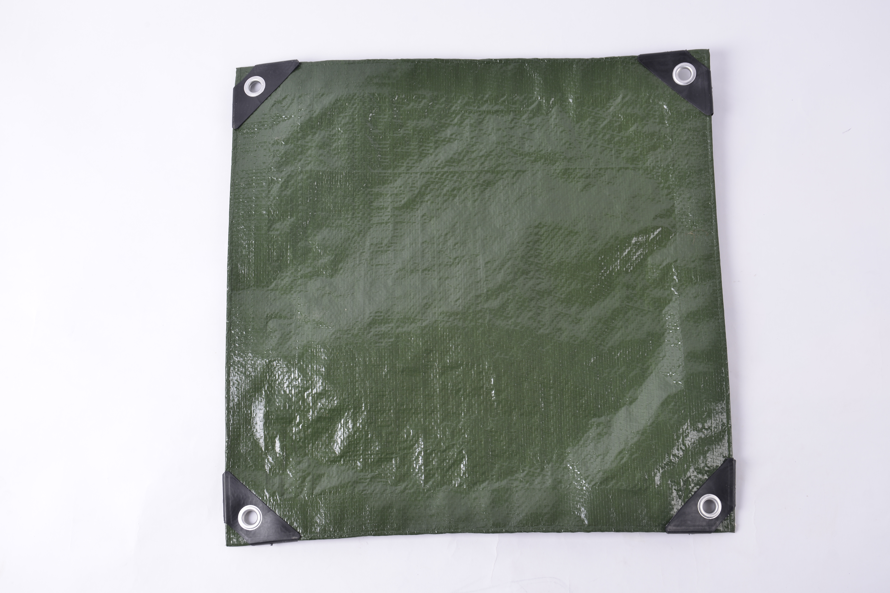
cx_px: 445
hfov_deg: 38.2
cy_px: 296
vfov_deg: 26.0
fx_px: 1285
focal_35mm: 52
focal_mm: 52
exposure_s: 1/125
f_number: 11
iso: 100
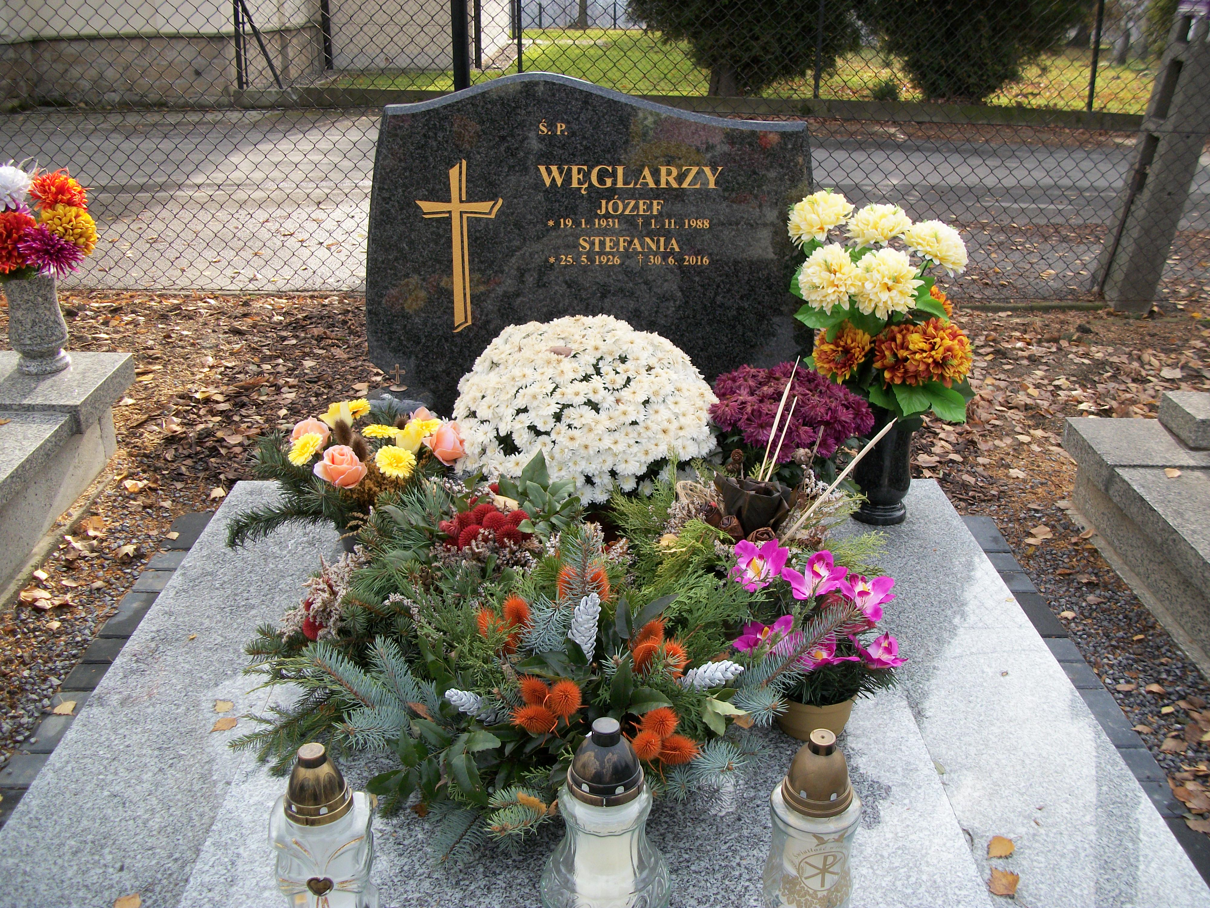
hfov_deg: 56.8
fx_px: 1119
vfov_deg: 44.2
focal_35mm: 32
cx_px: 605
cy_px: 454
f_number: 2.9
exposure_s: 1/400
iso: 80
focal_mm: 5.7
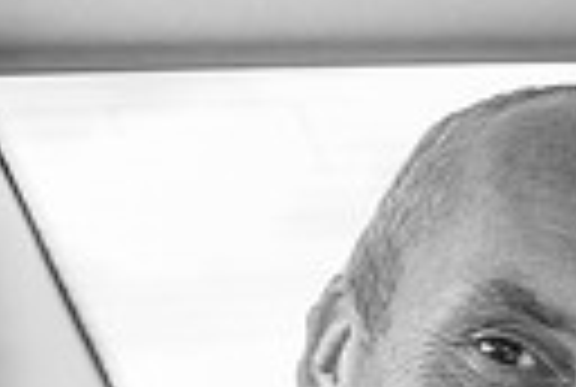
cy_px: 760
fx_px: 2534
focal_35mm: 158
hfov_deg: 11.4
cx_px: 1251
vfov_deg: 8.3
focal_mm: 35
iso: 100
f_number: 2.8
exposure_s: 1/250
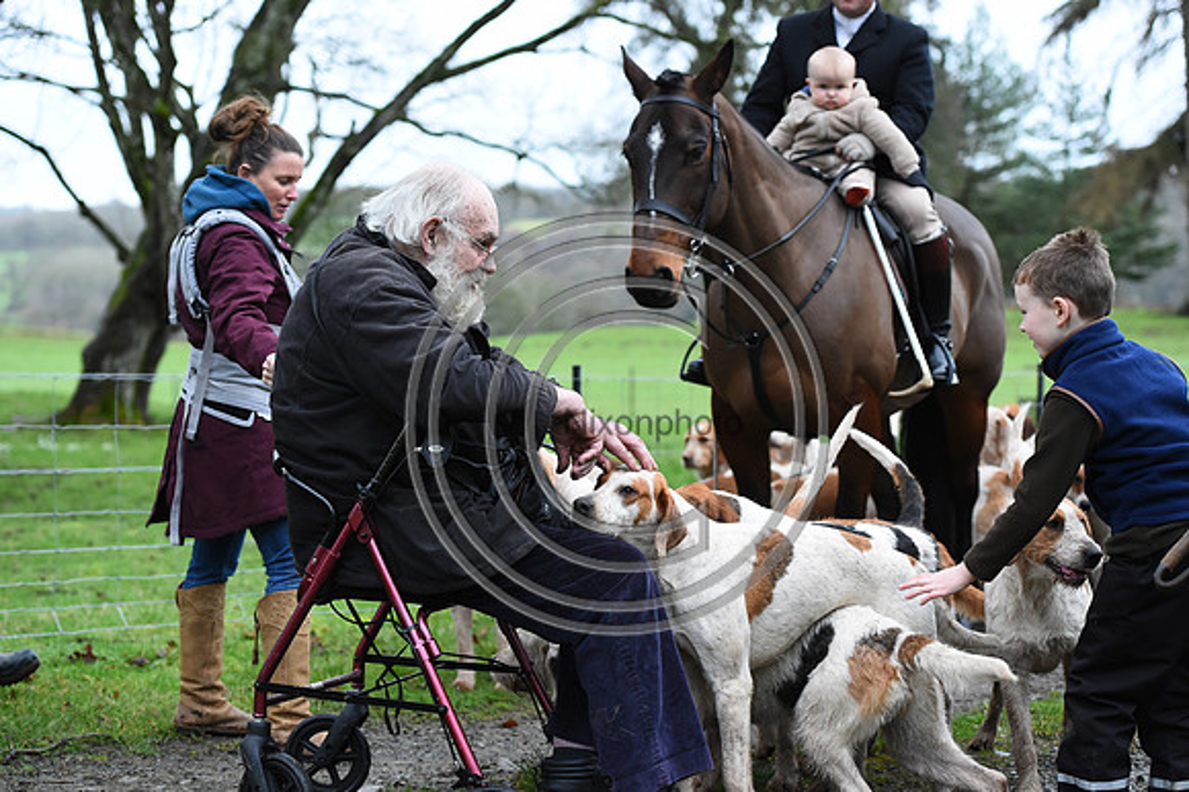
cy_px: 396
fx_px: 2311
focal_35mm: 70
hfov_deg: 28.9
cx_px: 594
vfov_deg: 19.4
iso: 3200
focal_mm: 70
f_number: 3.5
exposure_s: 1/1250
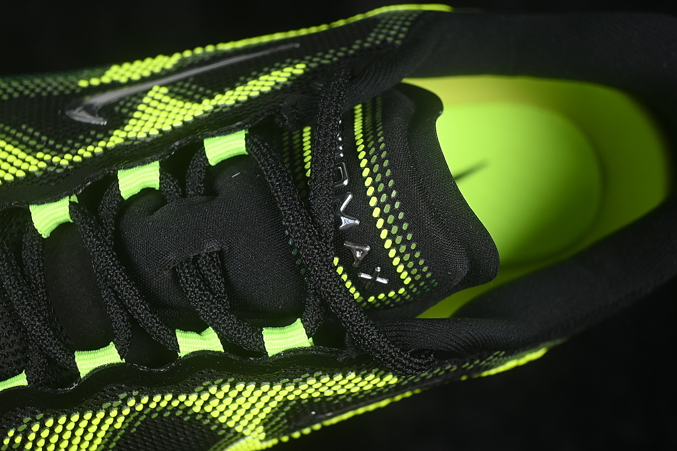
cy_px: 226
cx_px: 338
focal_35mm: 75
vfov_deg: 18.2
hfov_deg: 27.0
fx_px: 1410
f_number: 6.3
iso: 160
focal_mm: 50
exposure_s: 1/60
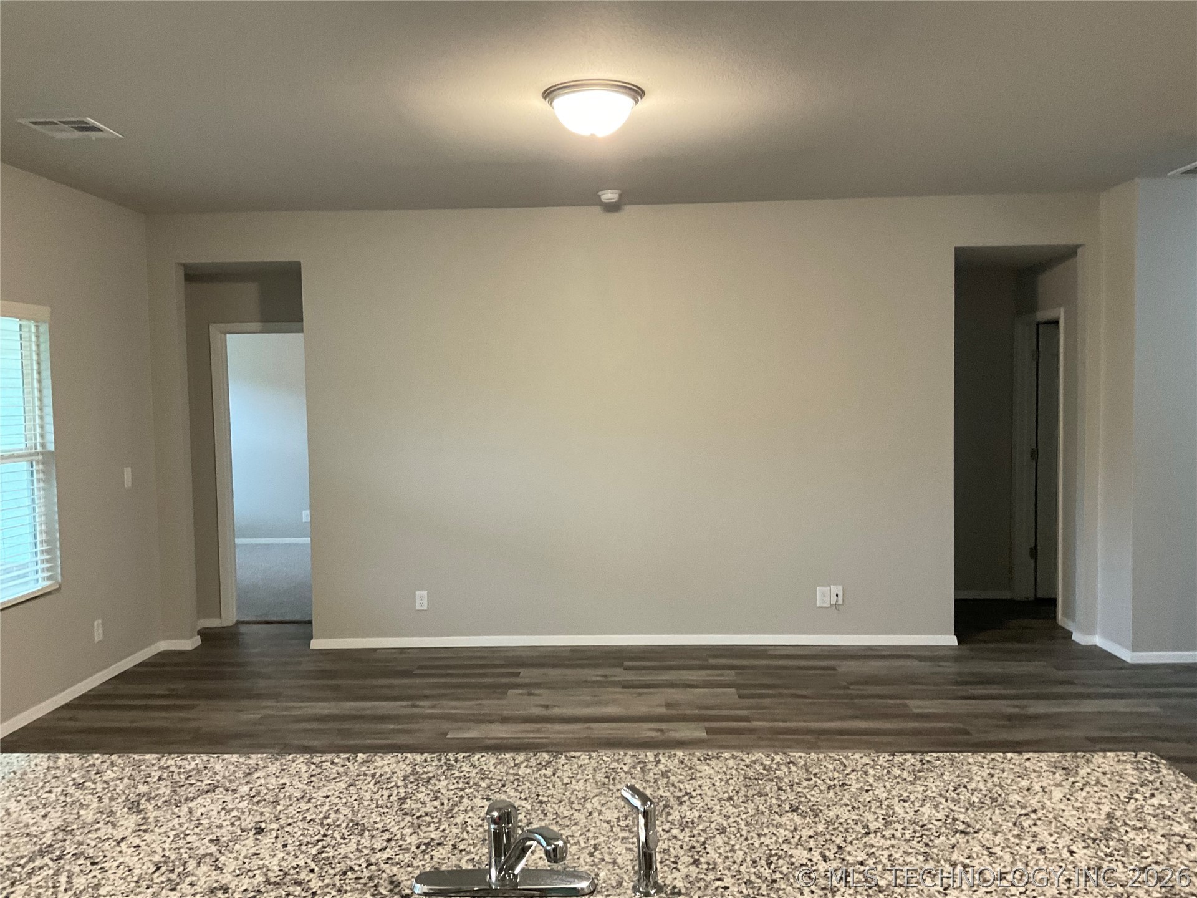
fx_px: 1003
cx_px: 598
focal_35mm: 29
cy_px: 449
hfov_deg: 61.7
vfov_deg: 48.2
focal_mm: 3
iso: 160
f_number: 1.8
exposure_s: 1/60
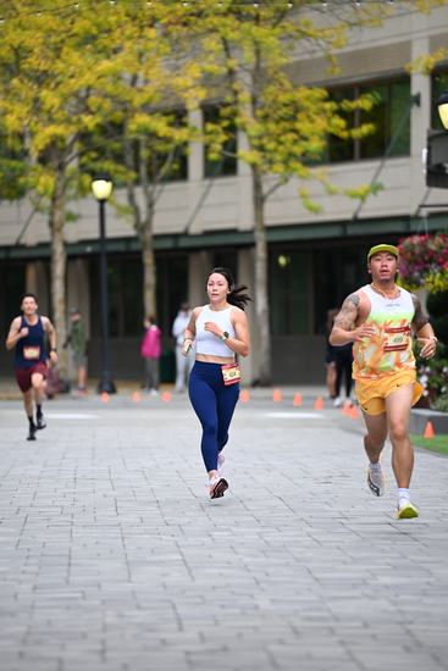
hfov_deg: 6.9
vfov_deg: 10.3
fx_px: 3731
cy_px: 336
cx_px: 224
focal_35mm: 200
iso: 640
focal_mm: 200
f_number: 2.8
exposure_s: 1/2000
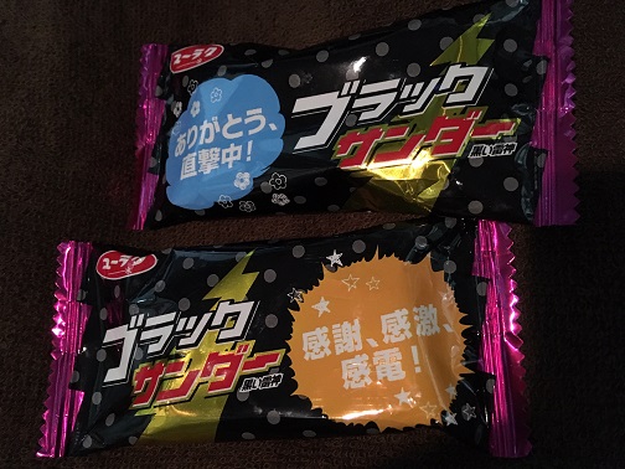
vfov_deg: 48.2
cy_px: 234
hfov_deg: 61.7
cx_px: 312
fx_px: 524
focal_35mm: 29
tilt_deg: -59.4
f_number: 2.2
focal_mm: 4.15
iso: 500
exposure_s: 1/15
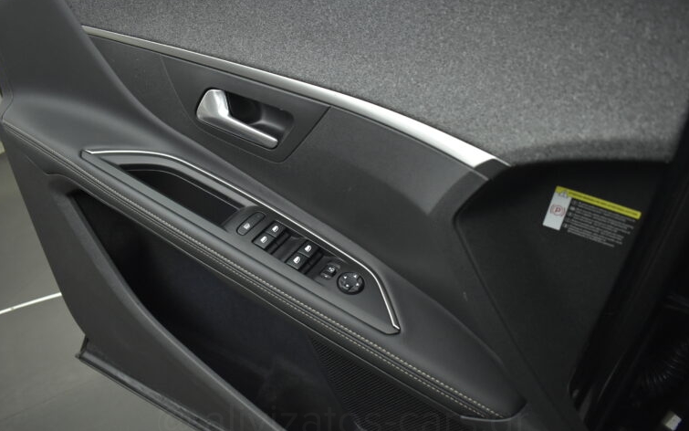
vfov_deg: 44.5
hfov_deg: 66.5
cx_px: 342
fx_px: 526
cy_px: 221
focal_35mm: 28
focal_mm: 18
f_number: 3.5
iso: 1600
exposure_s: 1/100
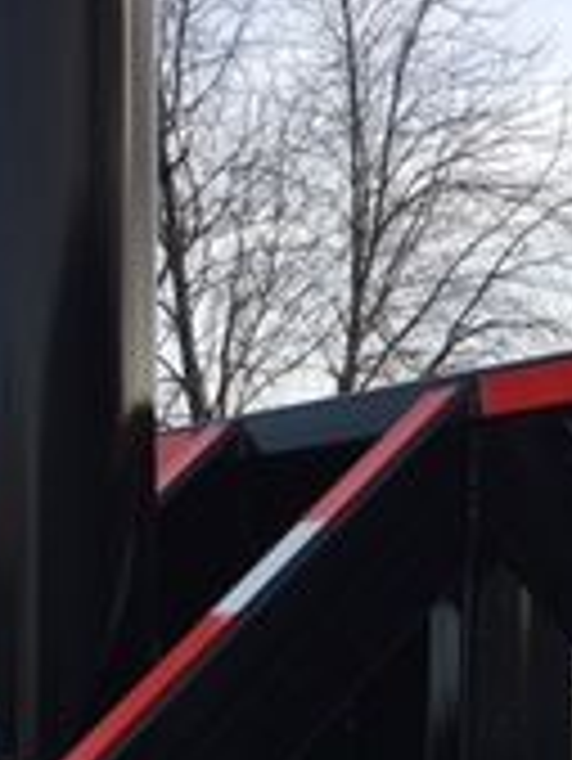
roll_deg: +0.2
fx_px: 2420
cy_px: 702
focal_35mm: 110
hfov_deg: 13.3
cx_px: 527
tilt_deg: +4.7
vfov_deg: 17.6
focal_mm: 4.15
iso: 25
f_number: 2.2
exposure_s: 1/777
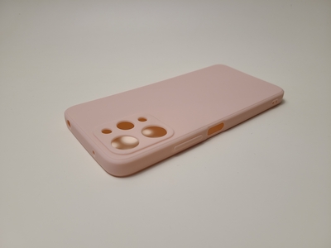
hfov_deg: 67.3
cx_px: 166
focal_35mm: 26
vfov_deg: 53.1
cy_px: 124
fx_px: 249
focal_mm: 5.4
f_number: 1.8
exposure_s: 1/100
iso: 64
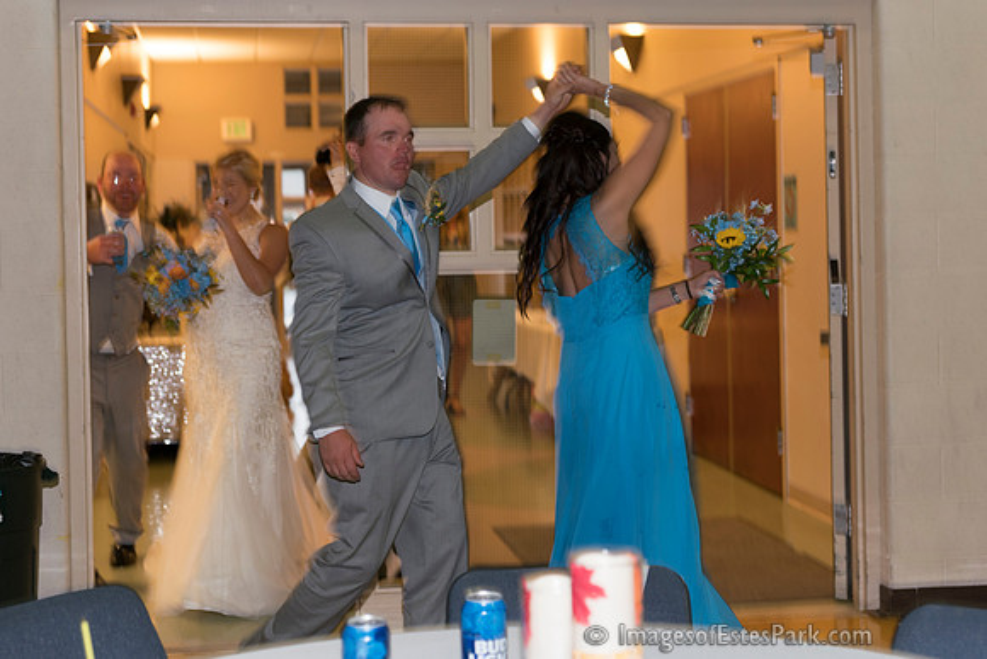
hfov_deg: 43.6
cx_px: 494
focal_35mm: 45
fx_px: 1234
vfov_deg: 29.9
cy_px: 330
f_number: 3.2
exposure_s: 1/30
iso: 500
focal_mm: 45
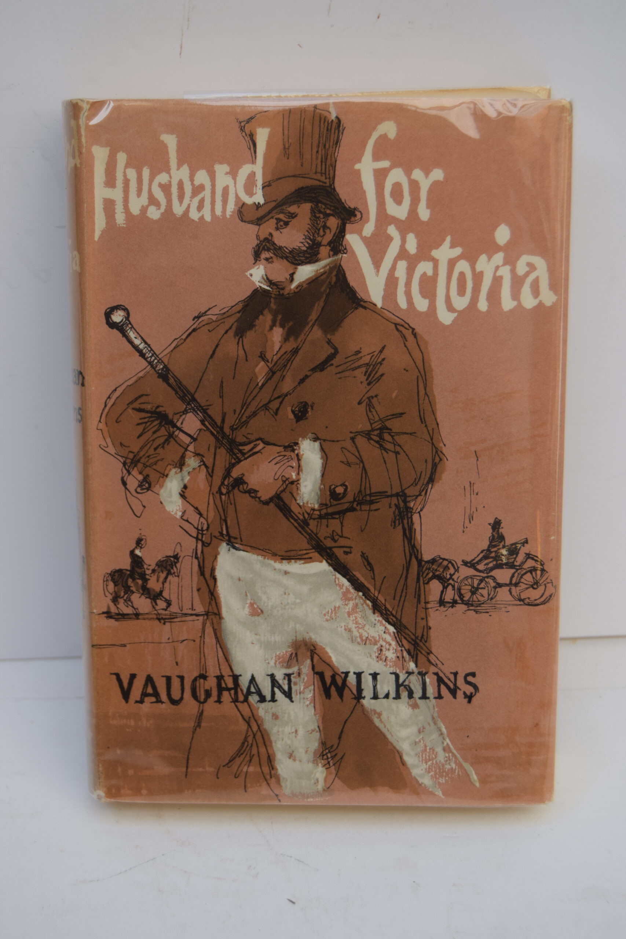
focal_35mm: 60
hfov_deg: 22.6
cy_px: 470
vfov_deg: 33.4
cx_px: 313
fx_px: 1565
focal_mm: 40
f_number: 5.6
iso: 400
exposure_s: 1/125
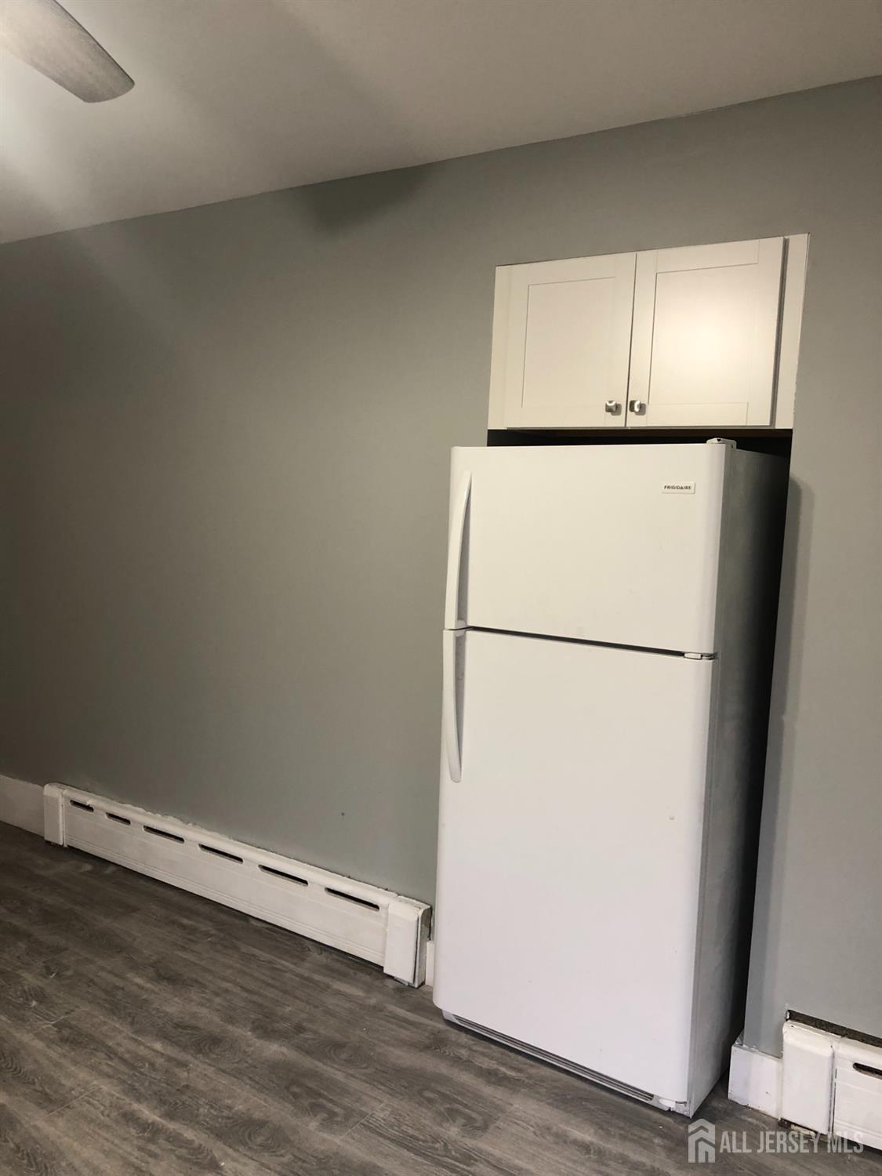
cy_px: 588
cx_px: 441
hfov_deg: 49.7
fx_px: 951
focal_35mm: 28
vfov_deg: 63.4
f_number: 1.8
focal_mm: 3.99
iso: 40
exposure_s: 1/24
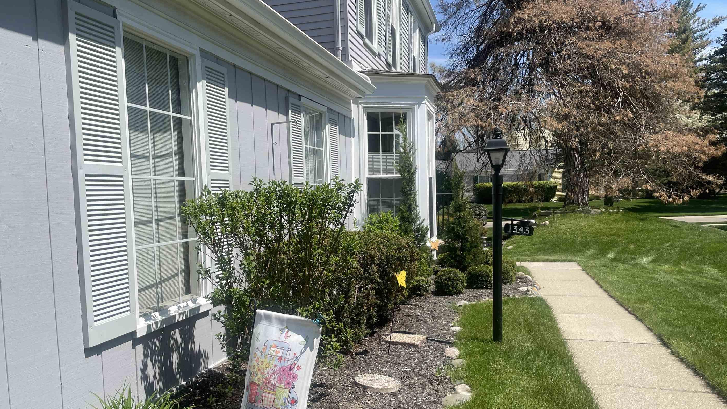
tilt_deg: -3.8
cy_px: 239
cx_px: 330
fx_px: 598
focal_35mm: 31
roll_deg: +1.9
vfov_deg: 37.7
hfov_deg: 62.5
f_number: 1.6
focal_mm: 4.2
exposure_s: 1/3861
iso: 32
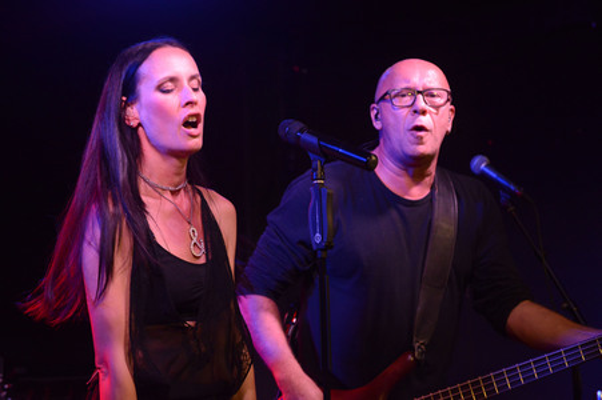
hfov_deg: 28.9
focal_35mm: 70
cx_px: 301
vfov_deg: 19.4
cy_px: 200
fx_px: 1170
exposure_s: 1/320
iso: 4000
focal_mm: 70
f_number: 4
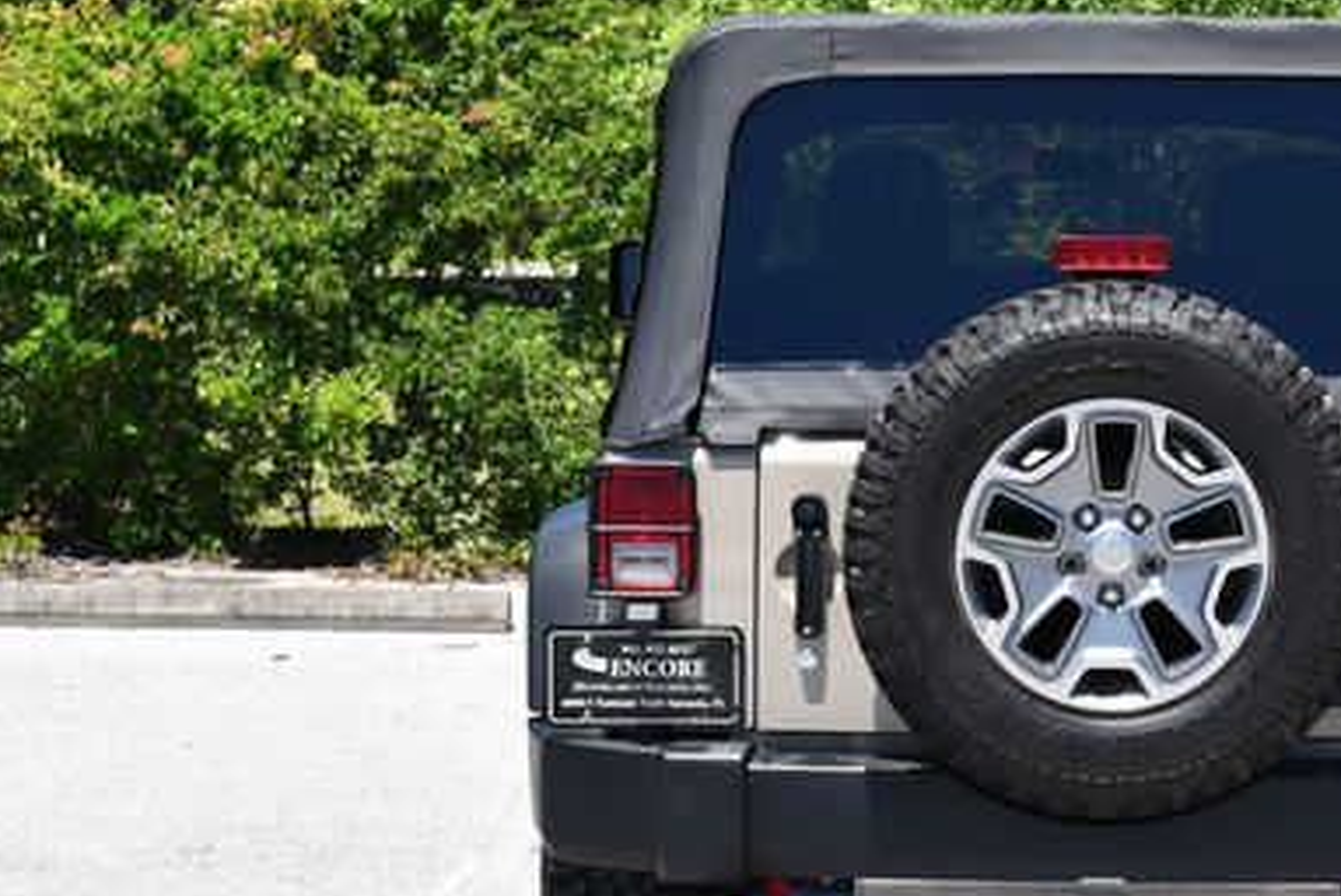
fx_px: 3989
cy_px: 500
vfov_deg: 12.8
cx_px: 1005
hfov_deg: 19.0
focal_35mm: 107
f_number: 8
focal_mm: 32
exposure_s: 1/250
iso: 180
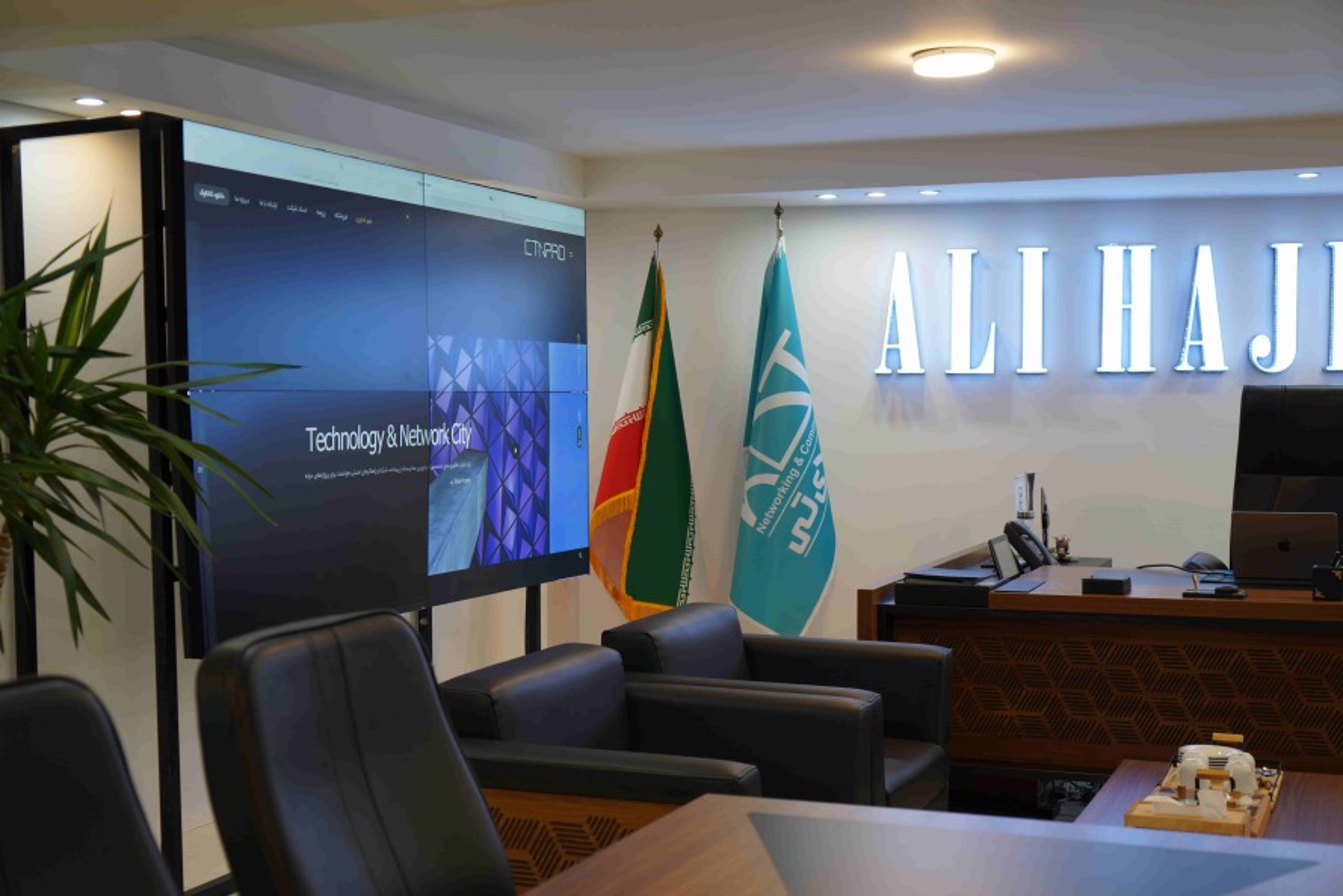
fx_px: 1716
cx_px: 672
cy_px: 448
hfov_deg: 42.7
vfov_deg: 29.3
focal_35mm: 46
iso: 250
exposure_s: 1/60
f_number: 4
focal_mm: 46
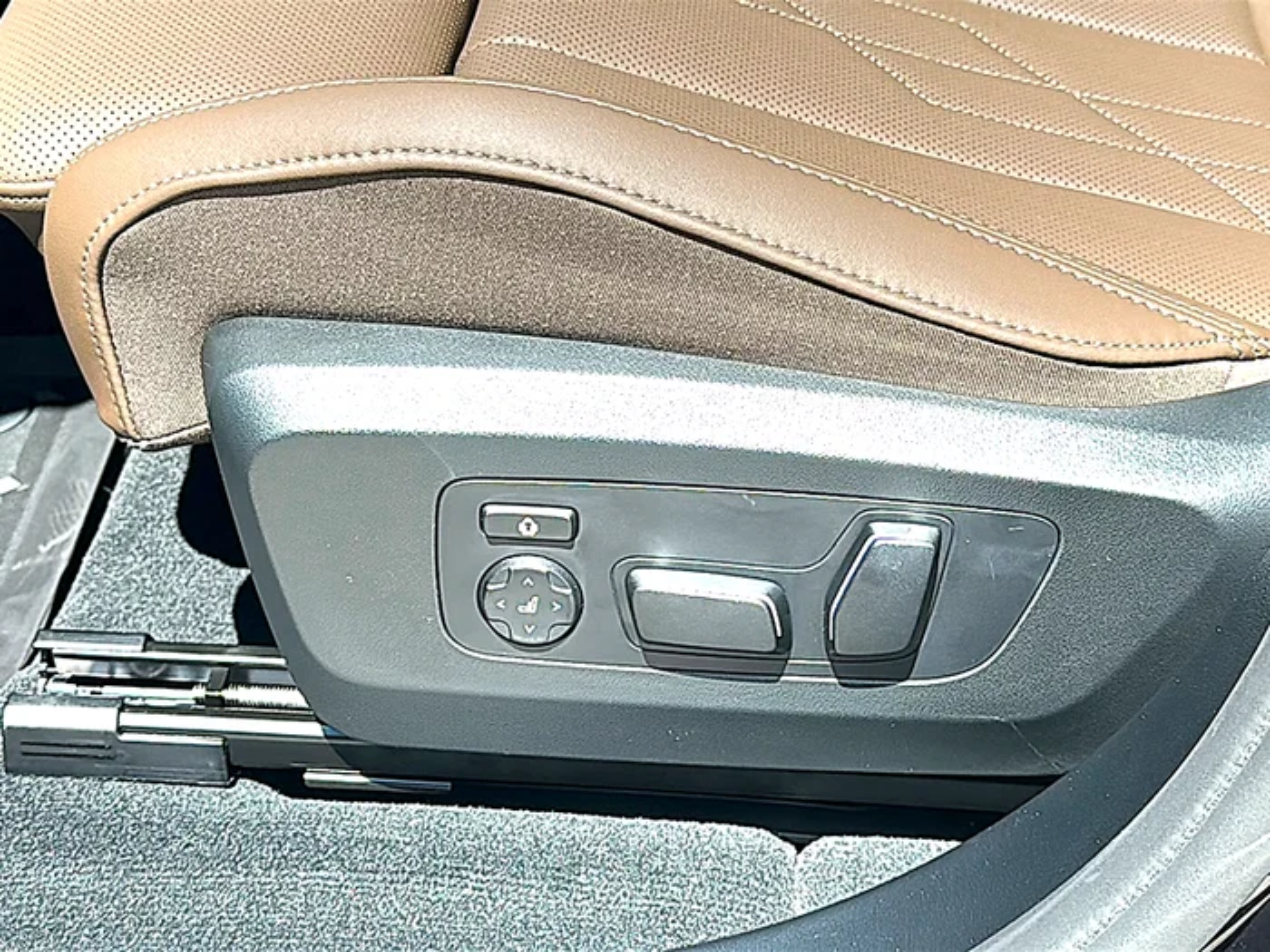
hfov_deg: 38.2
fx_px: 1834
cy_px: 476
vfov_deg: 29.1
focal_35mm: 50
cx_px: 635
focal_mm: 6.86
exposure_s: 1/1229
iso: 80
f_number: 1.78
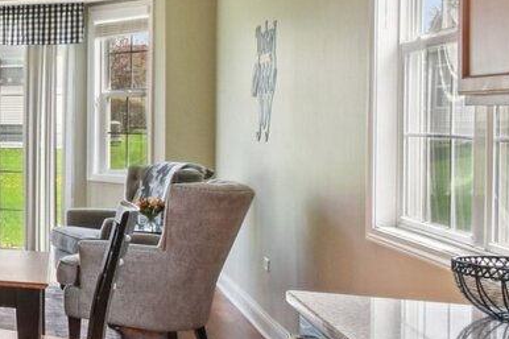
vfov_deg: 21.5
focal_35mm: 63
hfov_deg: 20.2
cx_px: -454
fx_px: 890
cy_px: 107
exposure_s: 1/125
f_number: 8
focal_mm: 10
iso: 500
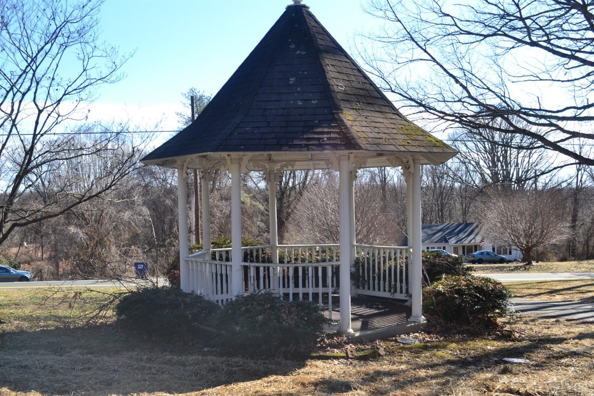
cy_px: 198
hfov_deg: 49.6
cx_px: 297
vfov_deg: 34.2
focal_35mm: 39
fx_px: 643
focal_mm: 26
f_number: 10
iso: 400
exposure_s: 1/200
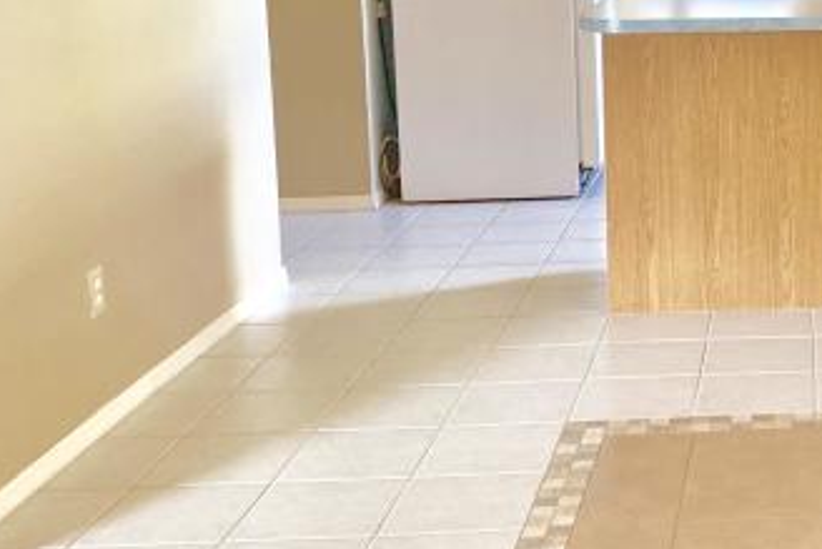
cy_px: 68
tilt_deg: -6.1
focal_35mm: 66
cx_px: 900
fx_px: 1508
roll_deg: -0.1
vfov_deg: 20.3
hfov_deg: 27.9
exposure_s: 1/60
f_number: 1.8
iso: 250
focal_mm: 4.25
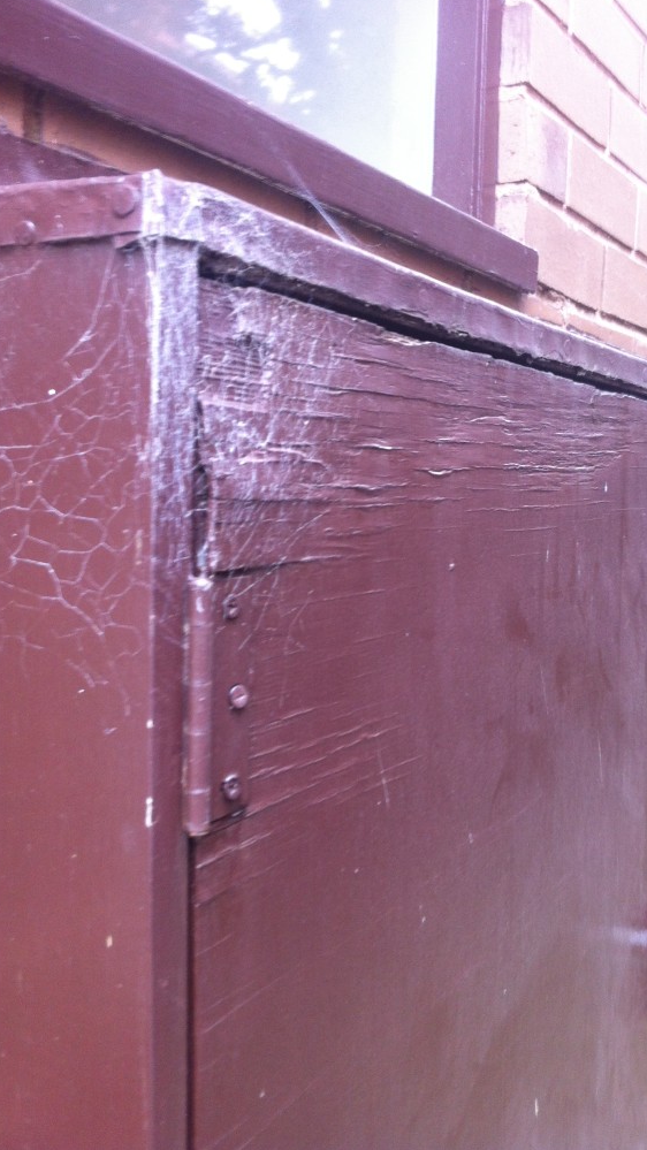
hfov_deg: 30.3
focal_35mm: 39
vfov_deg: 51.6
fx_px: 1189
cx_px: 416
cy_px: 563
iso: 100
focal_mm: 3.85
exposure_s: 1/24
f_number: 2.8
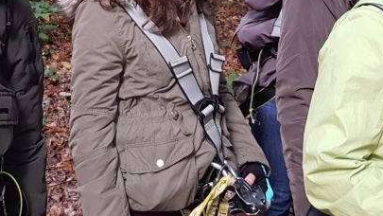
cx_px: 71
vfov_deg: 16.1
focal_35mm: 70
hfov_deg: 29.4
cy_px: -81
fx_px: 711
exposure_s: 1/60
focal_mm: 4.2
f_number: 1.7
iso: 125
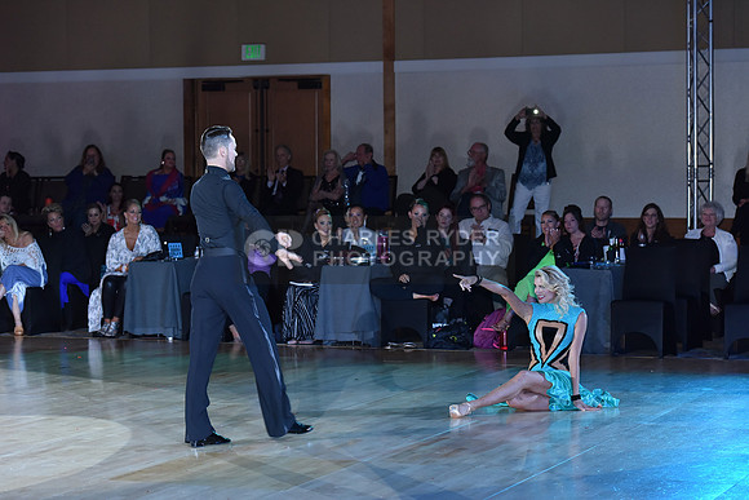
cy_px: 250
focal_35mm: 92
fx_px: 1914
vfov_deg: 14.9
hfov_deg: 22.1
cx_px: 374
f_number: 4
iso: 1600
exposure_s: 1/250
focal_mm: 92
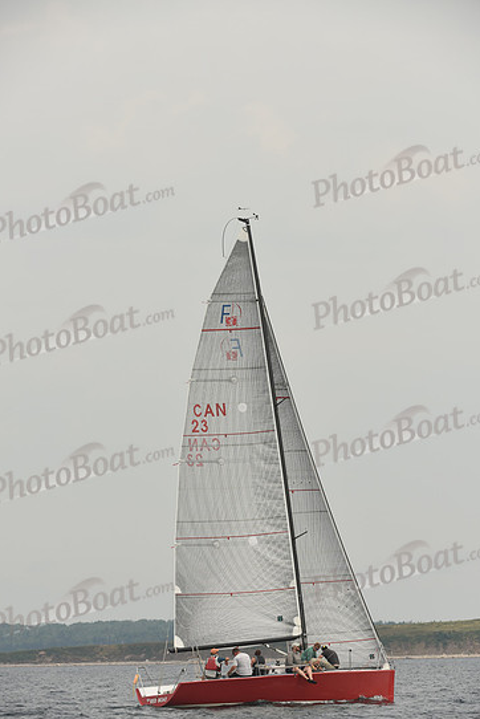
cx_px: 243
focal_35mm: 214
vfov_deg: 9.6
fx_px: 4274
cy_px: 383
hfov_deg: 6.4
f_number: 6.3
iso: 250
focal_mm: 200
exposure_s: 1/1000
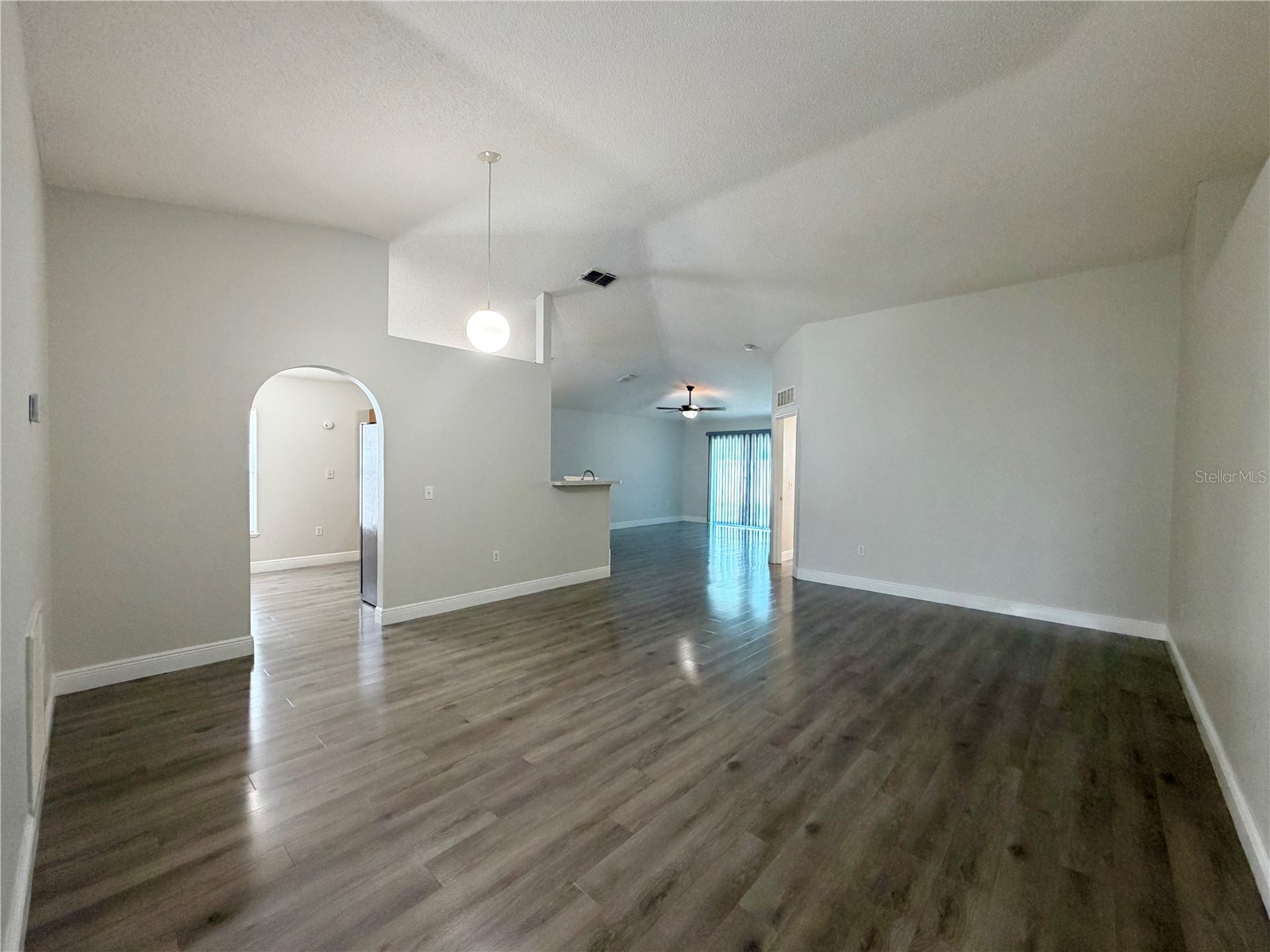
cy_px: 476
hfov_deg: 102.1
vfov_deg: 85.7
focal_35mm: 14
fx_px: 514
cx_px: 635
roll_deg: -0.6
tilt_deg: -0.8
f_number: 2.2
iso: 320
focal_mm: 2.22
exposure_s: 1/60
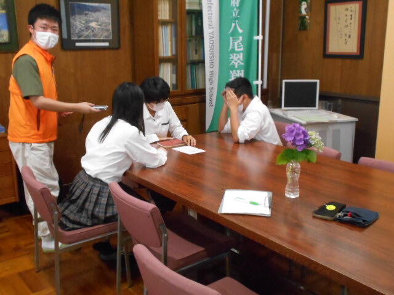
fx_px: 444
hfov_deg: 47.9
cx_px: 197
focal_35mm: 39
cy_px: 148
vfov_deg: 36.8
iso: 800
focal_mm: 6.7
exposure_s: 1/80
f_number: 3.9
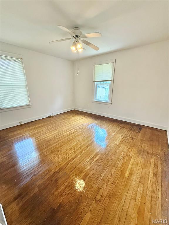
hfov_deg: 85.7
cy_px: 112
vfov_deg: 102.1
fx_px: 91
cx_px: 84
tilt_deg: -15.9
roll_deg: -0.5
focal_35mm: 14
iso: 500
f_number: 2.2
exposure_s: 1/120
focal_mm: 2.22
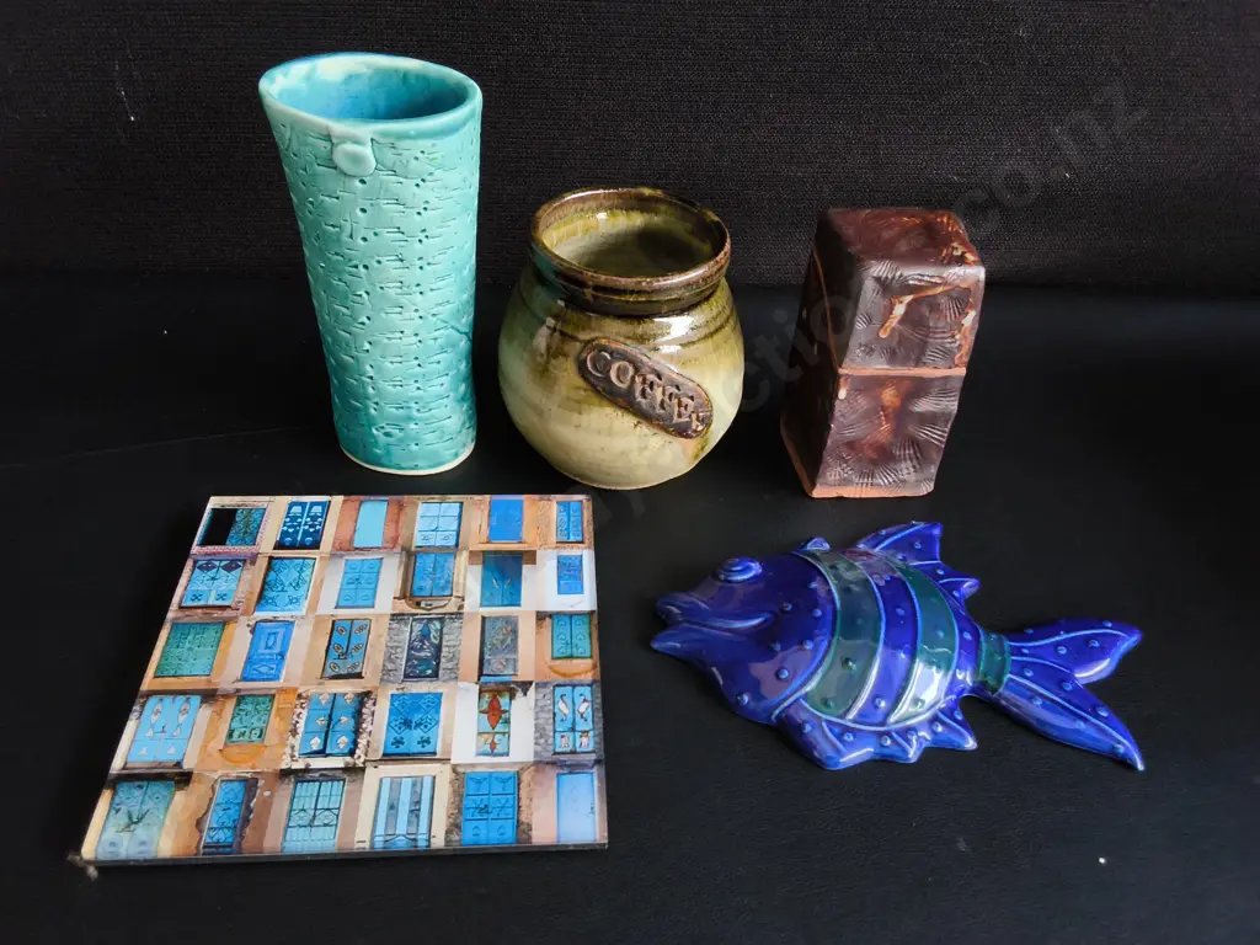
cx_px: 630
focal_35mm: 27
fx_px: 983
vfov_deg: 51.4
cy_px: 472
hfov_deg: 65.3
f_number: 2
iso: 100
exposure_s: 1/100
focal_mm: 2.87
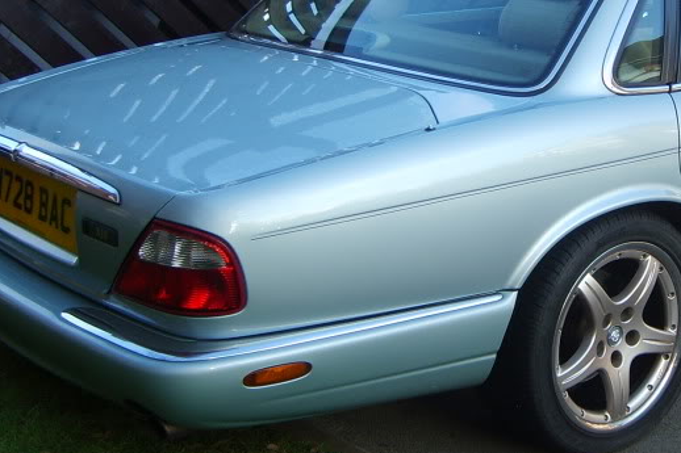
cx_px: 607
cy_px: 158
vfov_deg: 18.9
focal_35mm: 72
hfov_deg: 27.1
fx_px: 1361
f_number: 2.8
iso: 50
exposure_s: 1/125
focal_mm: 5.8
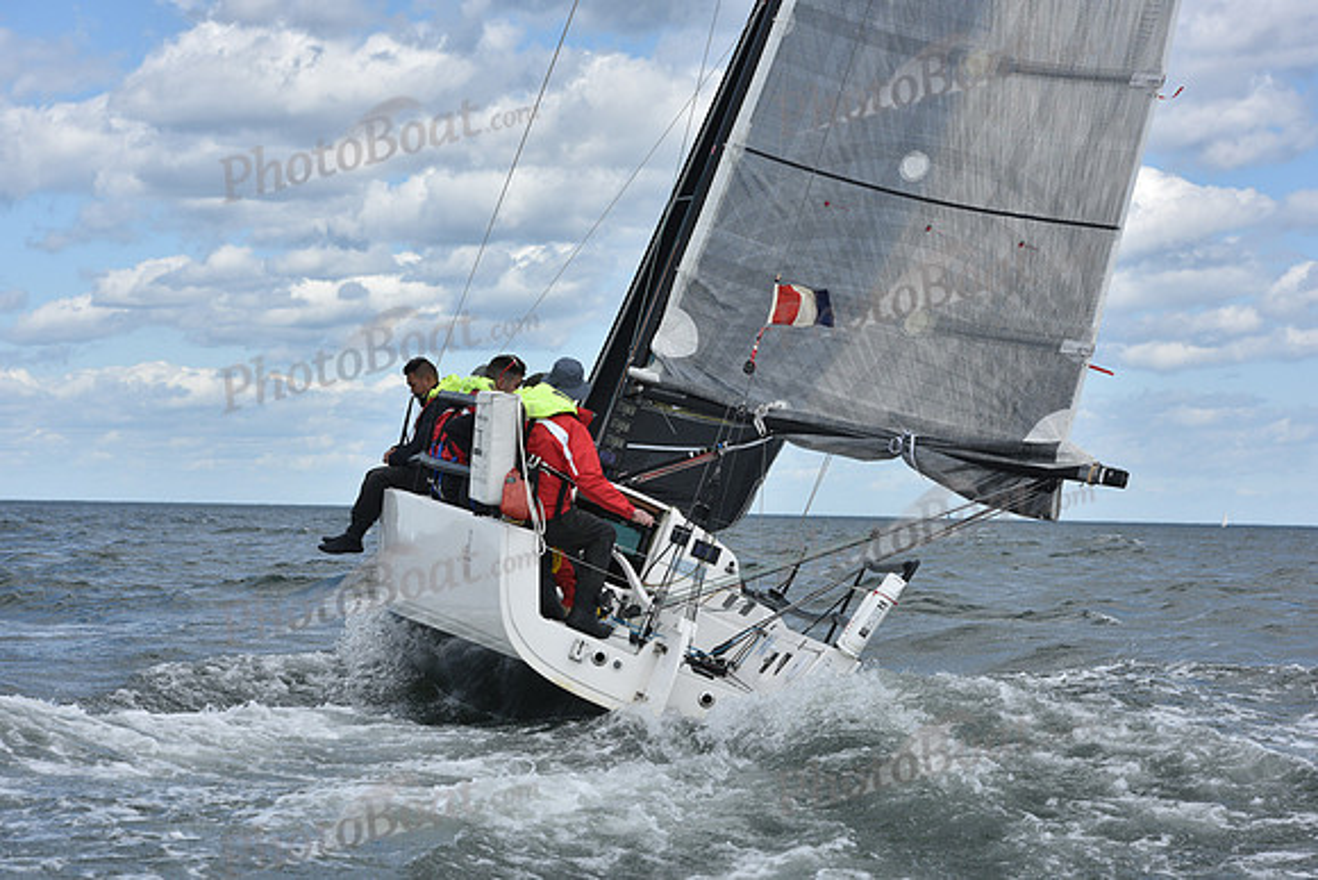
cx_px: 659
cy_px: 440
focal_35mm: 92
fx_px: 3369
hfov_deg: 22.1
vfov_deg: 14.9
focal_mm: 92
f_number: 8
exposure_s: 1/1250
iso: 320
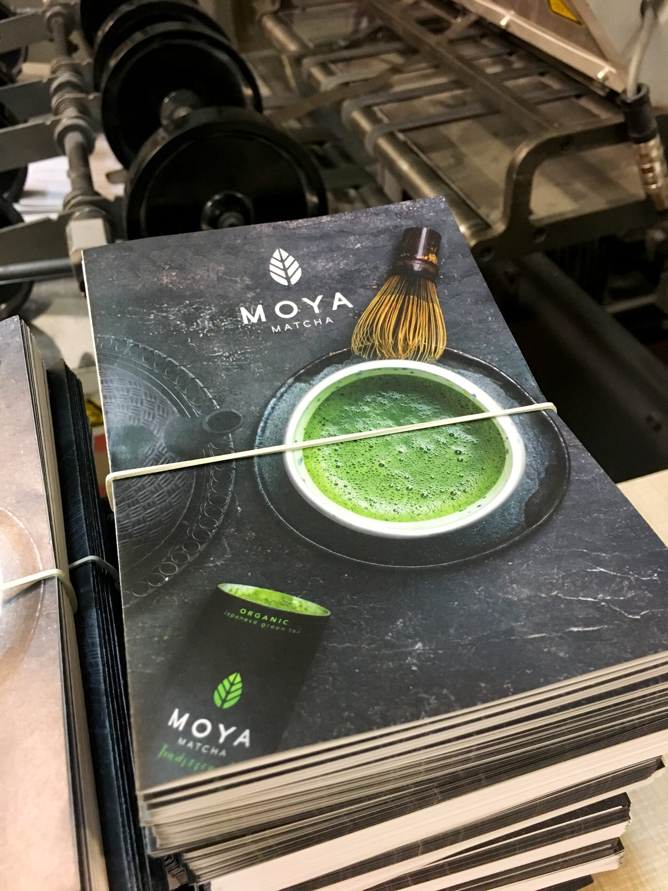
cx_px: 334
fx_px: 746
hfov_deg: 48.2
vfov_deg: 61.7
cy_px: 446
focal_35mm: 29
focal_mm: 4.15
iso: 200
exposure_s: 1/25
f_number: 2.2
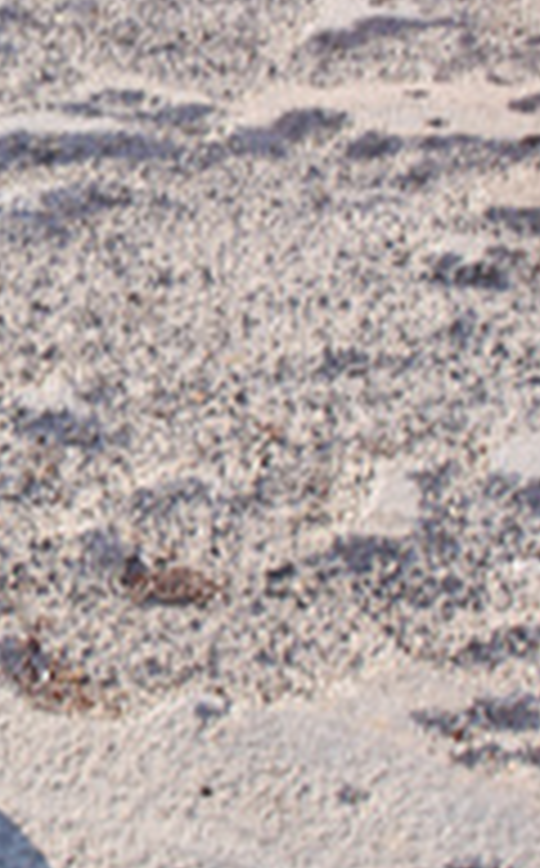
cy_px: 193
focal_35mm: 130
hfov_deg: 9.5
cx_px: -450
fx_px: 3073
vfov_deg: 16.0
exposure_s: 1/250
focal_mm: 24
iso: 100
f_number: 4.5
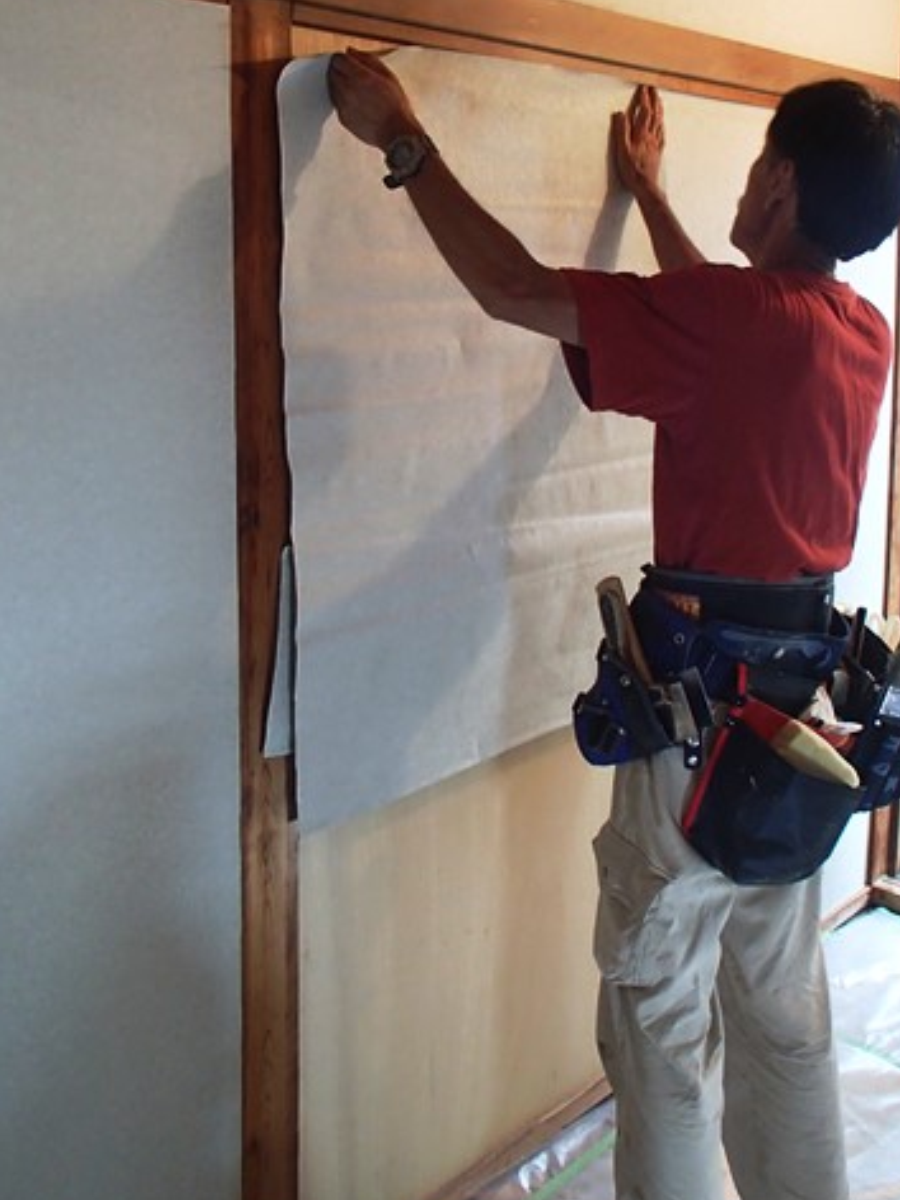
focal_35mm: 38
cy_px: 460
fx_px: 1317
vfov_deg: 48.6
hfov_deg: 37.6
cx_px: 521
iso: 320
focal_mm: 5
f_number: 3.9
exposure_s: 1/30
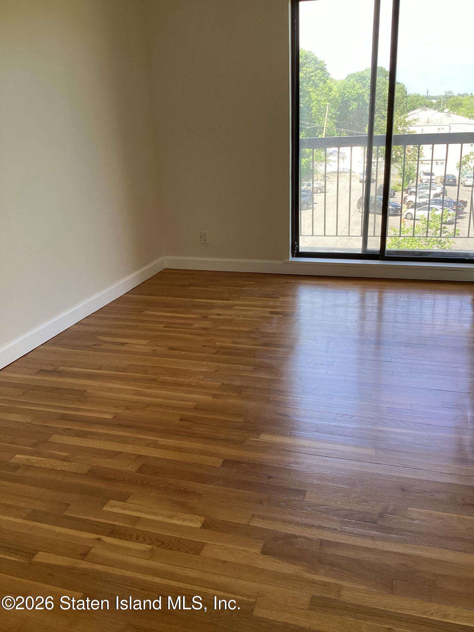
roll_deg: +3.0
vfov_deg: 58.4
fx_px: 566
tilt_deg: -20.6
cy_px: 316
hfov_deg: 45.4
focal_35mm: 31
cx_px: 237
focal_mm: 3.3
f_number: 2.4
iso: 40
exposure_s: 1/100
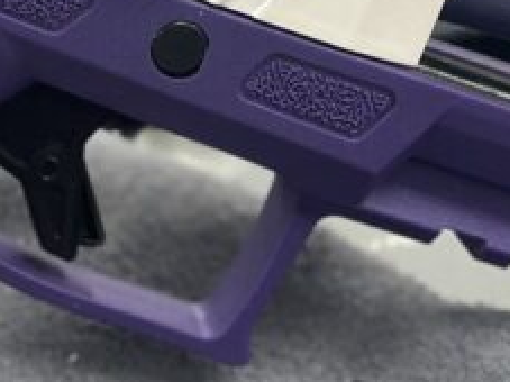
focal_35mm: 217
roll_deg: +7.6
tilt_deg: -19.4
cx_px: -110
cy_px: 110
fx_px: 3195
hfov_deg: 9.0
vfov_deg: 6.8
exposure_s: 1/60
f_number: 1.78
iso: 80
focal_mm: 6.86
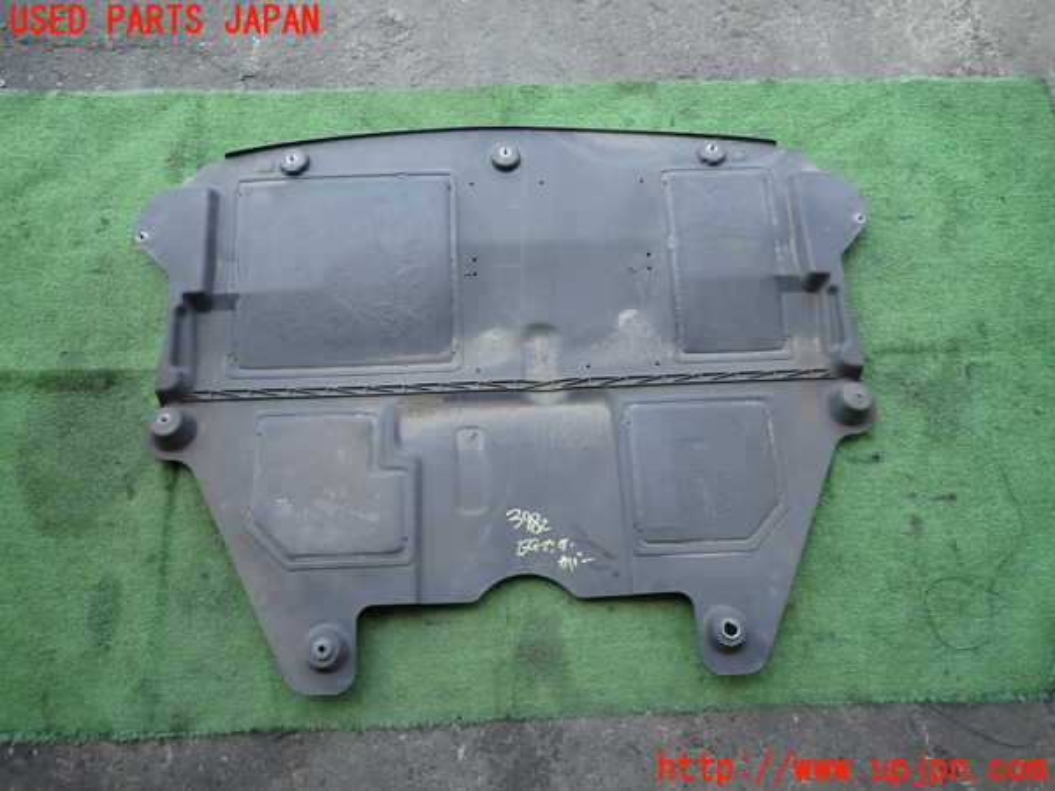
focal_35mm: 25
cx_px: 528
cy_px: 396
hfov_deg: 69.4
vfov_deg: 54.9
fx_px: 762
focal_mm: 4.5
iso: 100
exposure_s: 1/200
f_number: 2
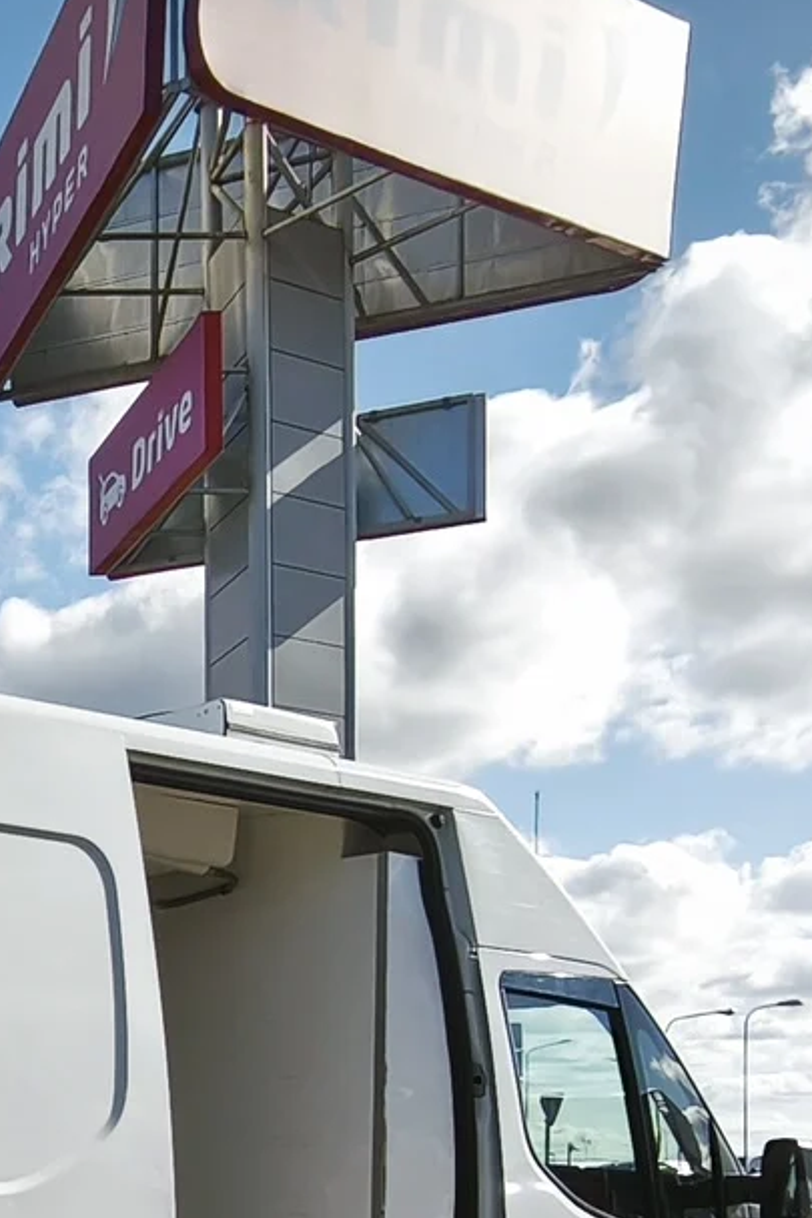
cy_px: 1174
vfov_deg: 30.0
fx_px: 2133
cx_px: -505
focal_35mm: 63
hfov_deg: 18.4
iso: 50
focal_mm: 1.91
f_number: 2.2
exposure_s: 1/671
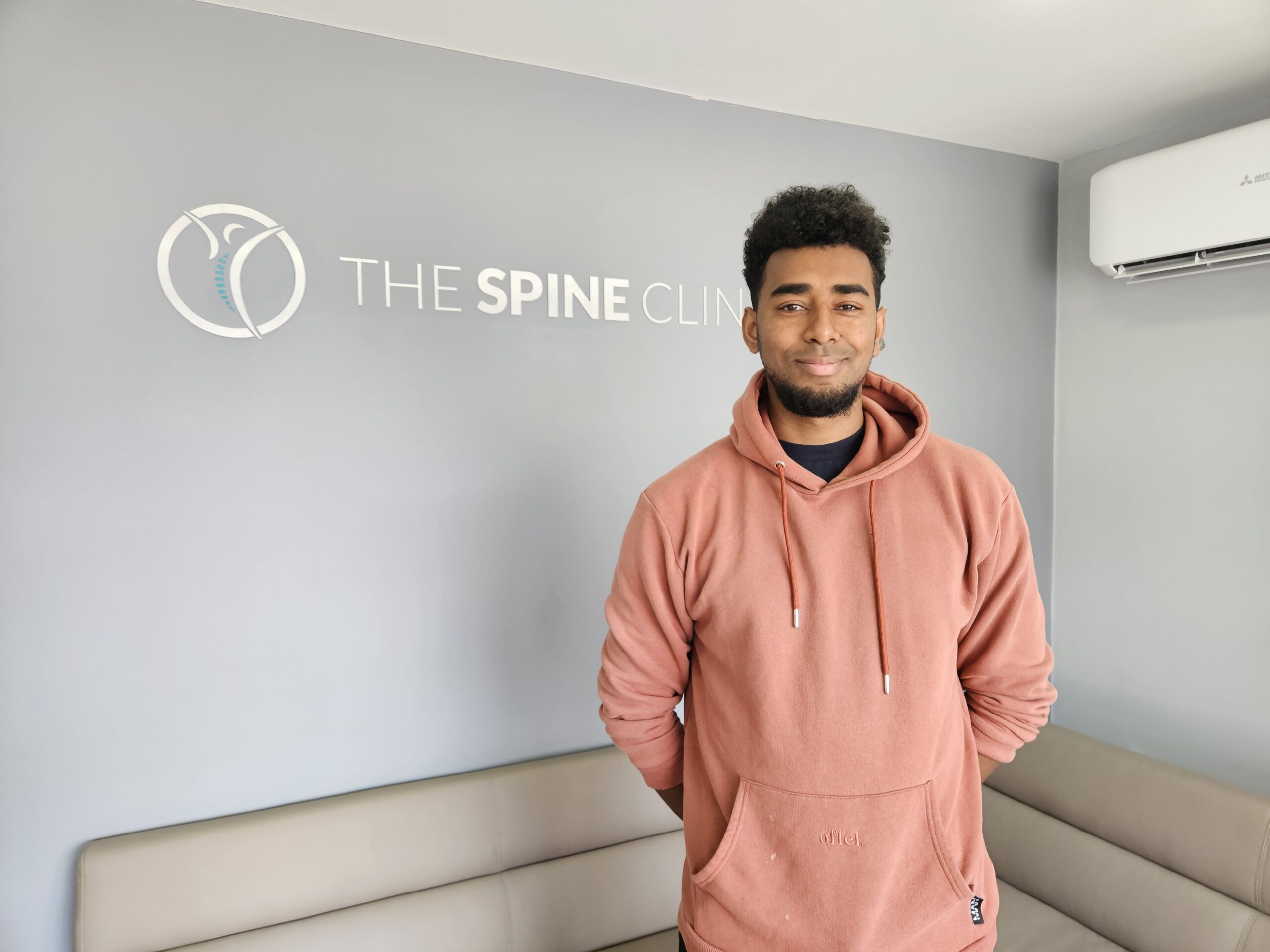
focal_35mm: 23
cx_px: 635
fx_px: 844
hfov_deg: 73.9
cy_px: 476
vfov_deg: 58.9
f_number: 1.8
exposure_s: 1/100
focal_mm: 5.4
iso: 320
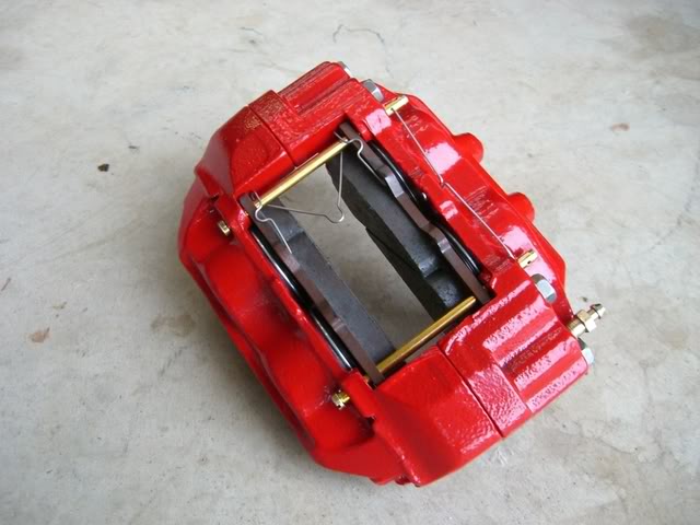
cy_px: 262
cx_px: 350
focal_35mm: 38
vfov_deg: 37.7
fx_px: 768
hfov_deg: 49.0
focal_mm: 6.2
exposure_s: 1/80
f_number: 2.7
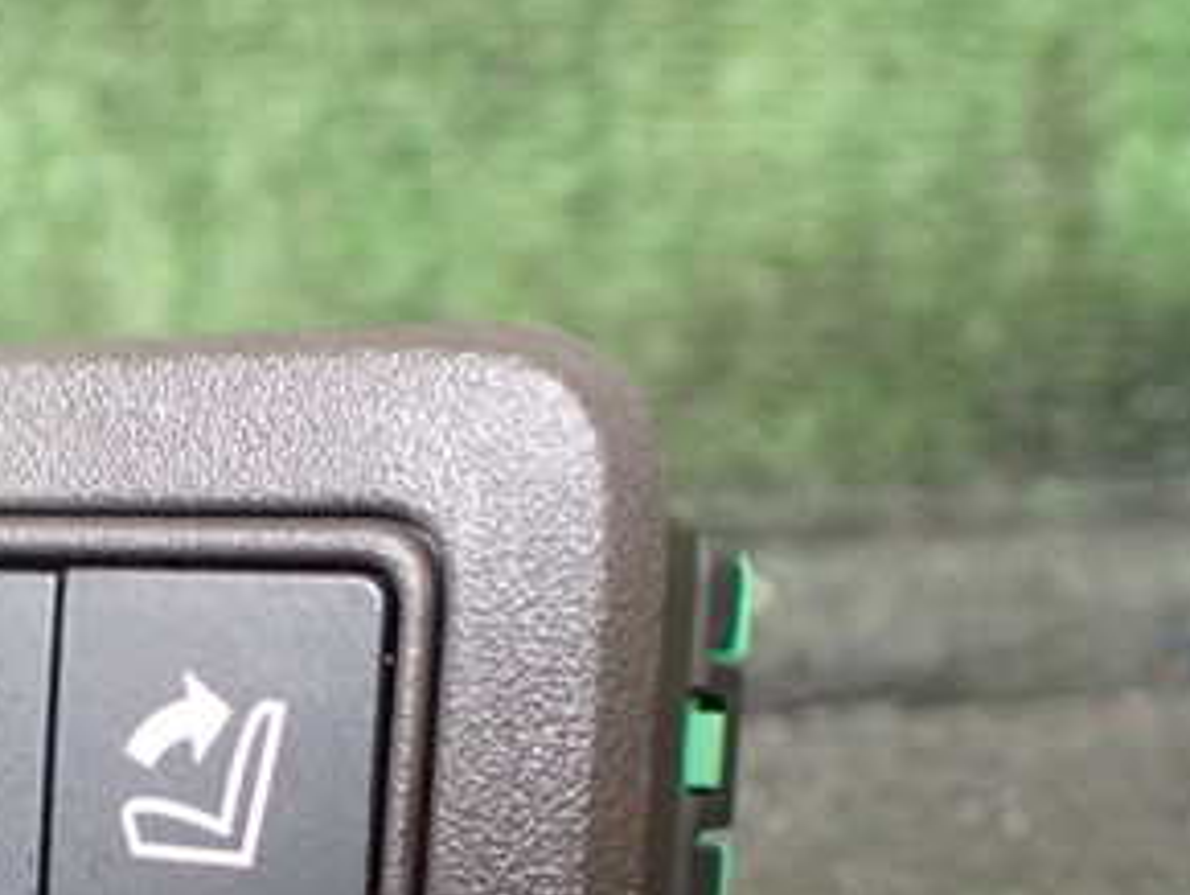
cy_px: 916
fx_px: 2133
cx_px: 152
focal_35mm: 62
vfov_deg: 22.7
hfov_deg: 30.0
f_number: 2.3
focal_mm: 5.4
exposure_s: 1/125
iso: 640
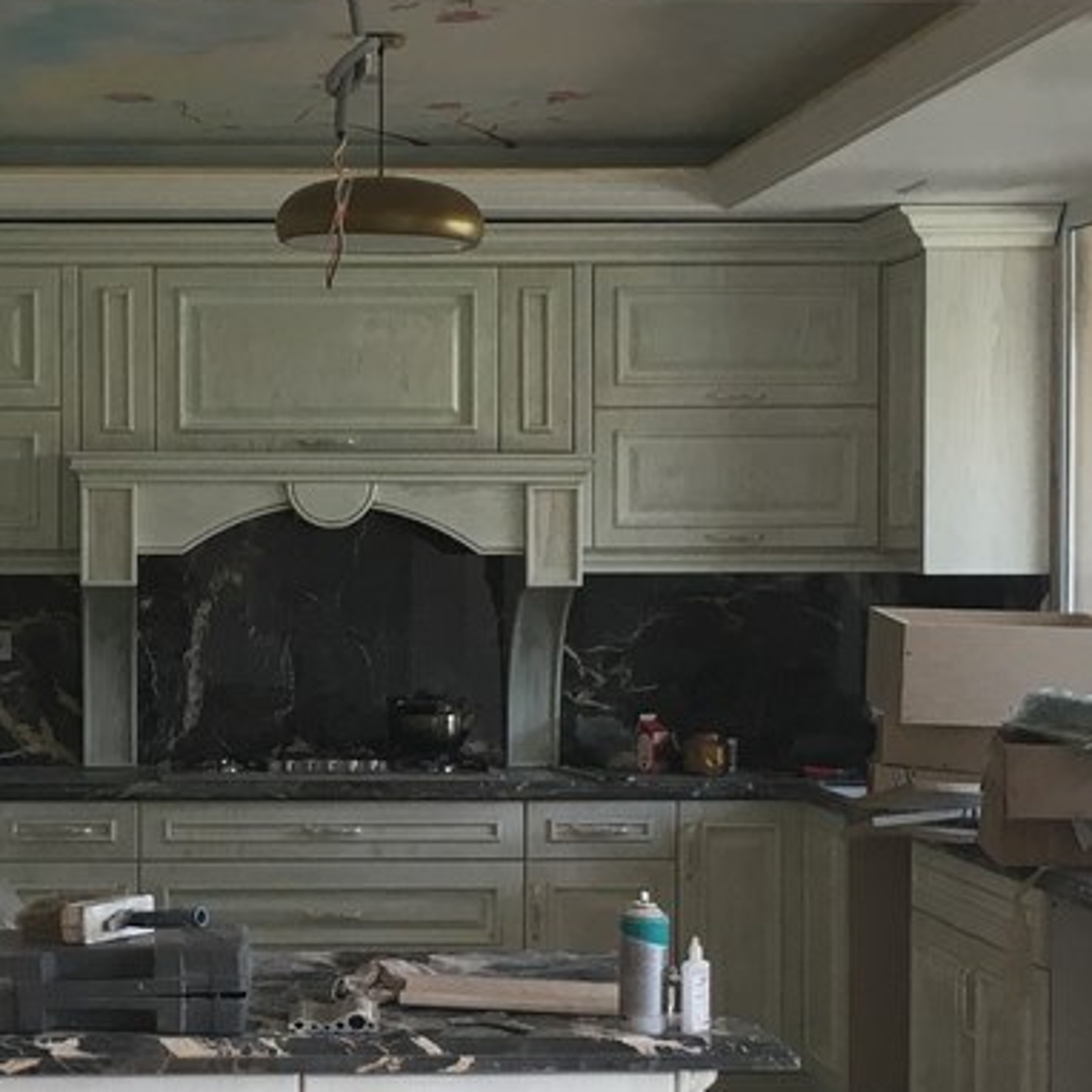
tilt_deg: -1.4
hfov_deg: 20.0
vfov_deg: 20.2
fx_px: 3069
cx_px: 226
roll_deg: +0.3
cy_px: 649
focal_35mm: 86
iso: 25
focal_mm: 4.15
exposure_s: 1/33
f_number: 2.2
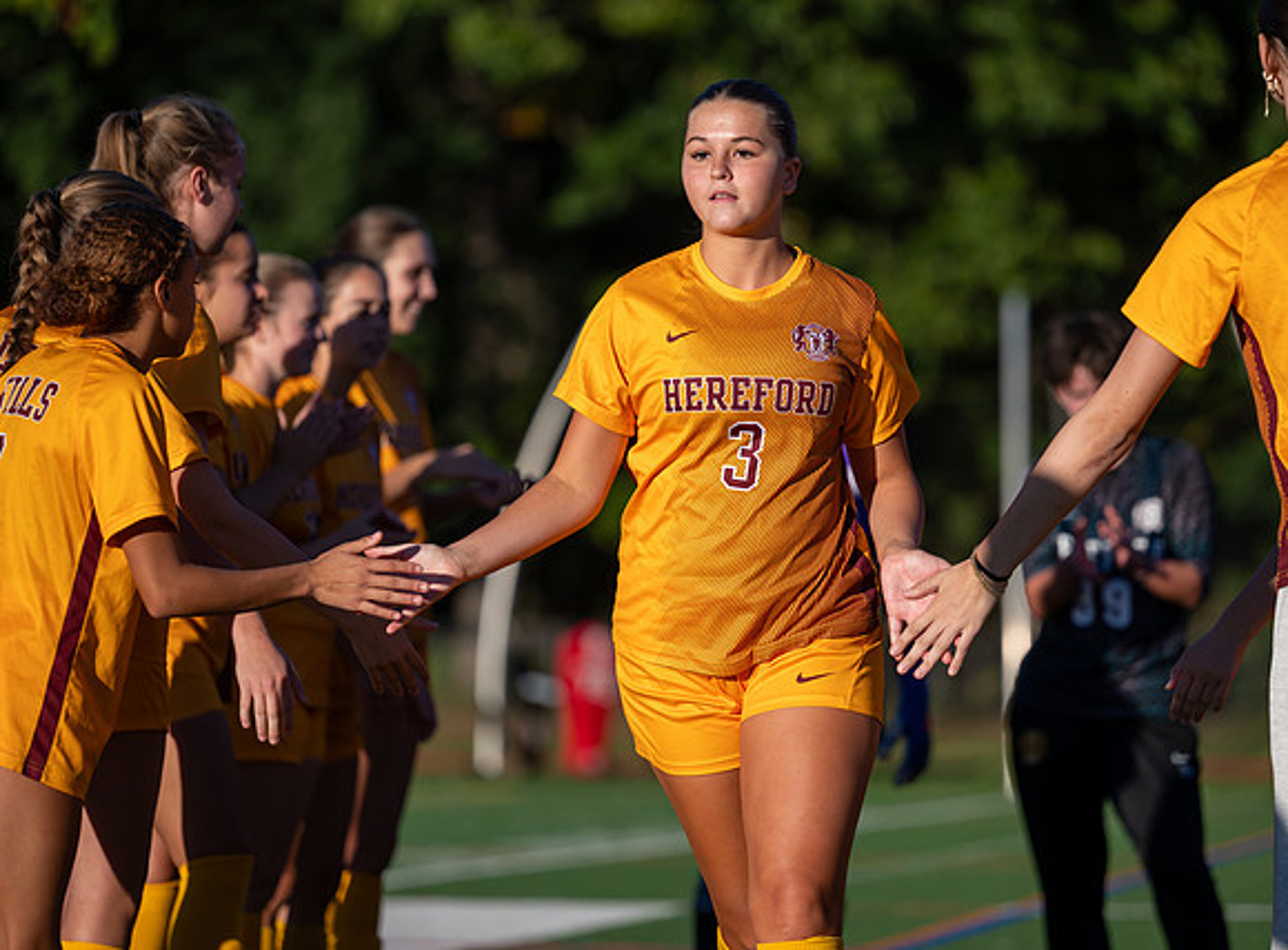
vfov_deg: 8.0
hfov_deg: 10.8
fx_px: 6832
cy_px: 422
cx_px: 711
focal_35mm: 185
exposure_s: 1/2000
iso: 80
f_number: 2.8
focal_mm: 155
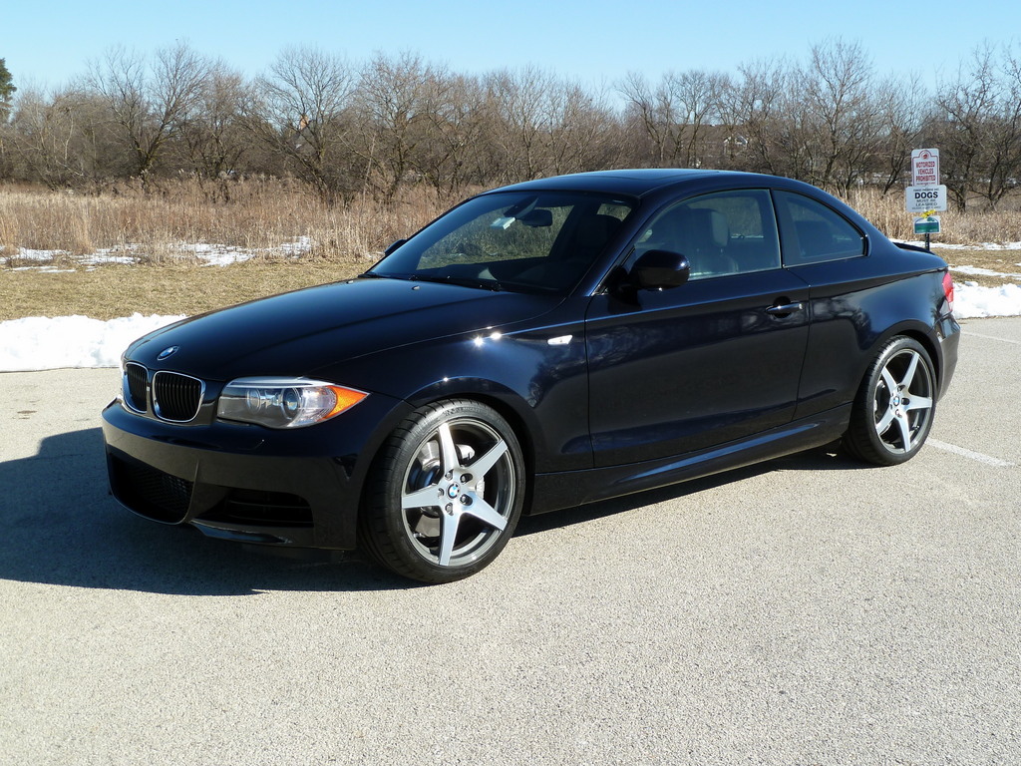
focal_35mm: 42
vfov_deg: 34.3
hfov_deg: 44.8
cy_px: 383
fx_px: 1239
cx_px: 510
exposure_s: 1/400
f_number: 4
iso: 80
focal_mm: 6.9
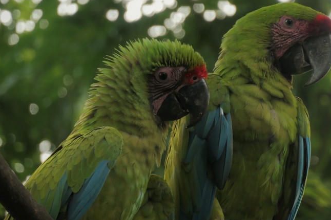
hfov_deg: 4.6
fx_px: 4098
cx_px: 201
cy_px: 94
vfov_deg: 3.1
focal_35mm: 446
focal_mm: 132
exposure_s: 1/125
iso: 640
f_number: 6.4
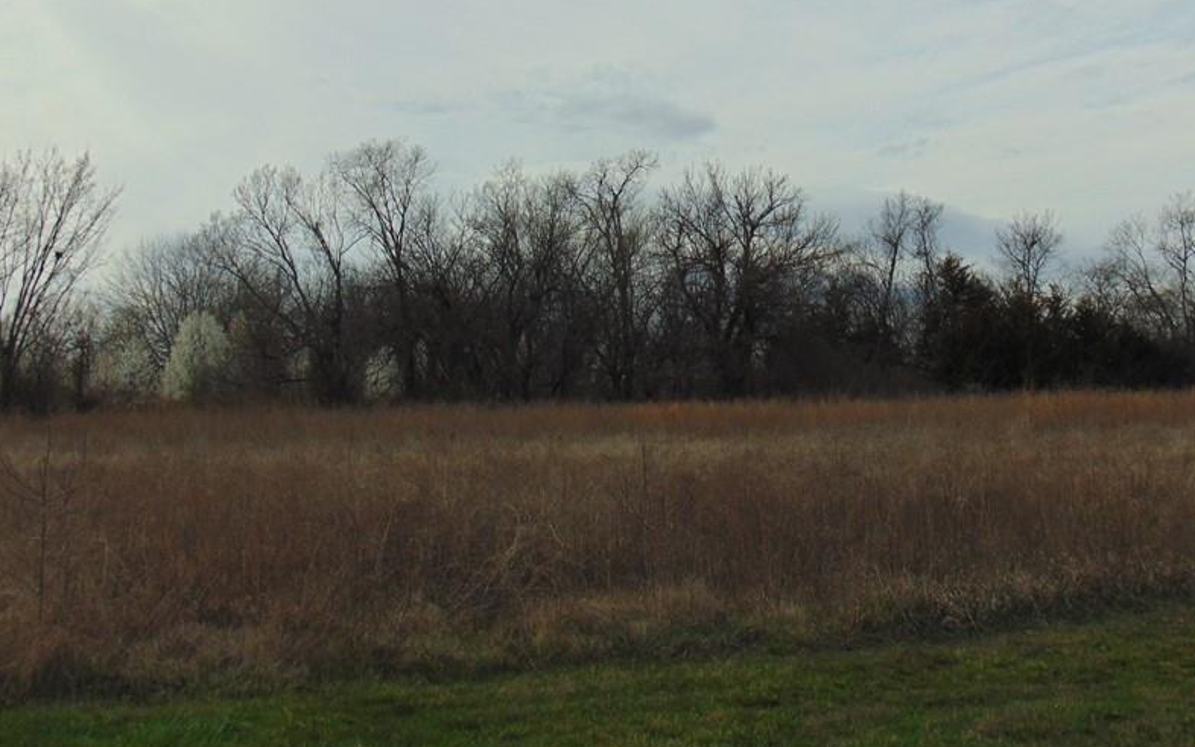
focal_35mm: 58
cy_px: 208
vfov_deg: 22.2
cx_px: 670
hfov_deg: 35.1
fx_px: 1889
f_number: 8.7
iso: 80
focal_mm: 7.6
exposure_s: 1/320
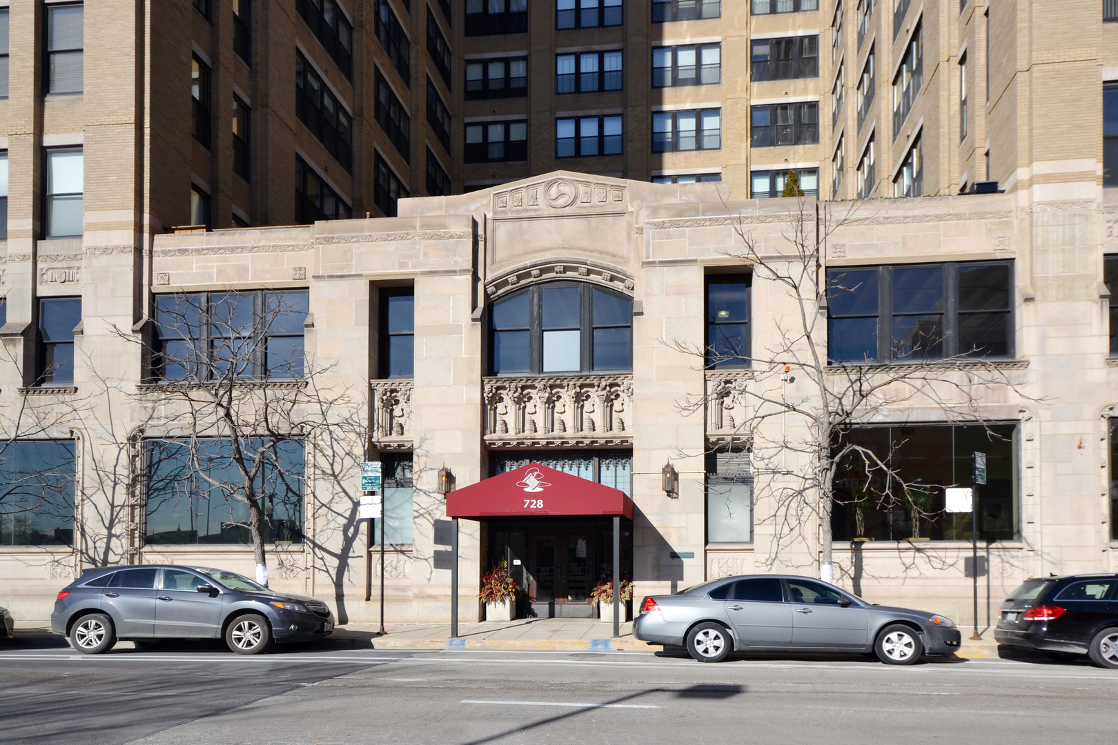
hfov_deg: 85.4
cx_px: 559
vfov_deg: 63.2
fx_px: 606
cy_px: 372
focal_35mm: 20
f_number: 8
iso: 100
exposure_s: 1/250
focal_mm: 13
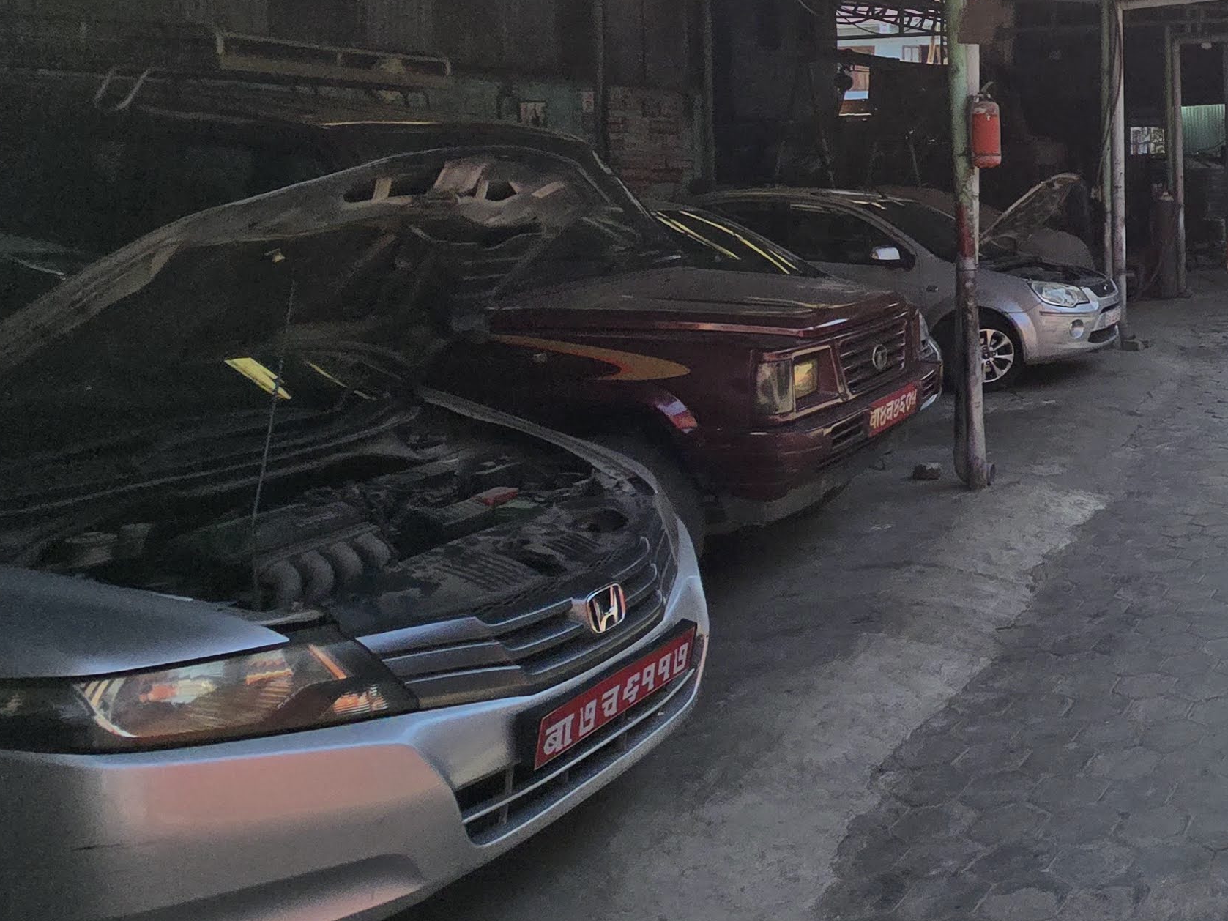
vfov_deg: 42.7
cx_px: 1420
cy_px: 142
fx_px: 1100
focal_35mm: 31
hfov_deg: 42.3
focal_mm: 2.2
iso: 50
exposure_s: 1/1332
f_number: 2.2
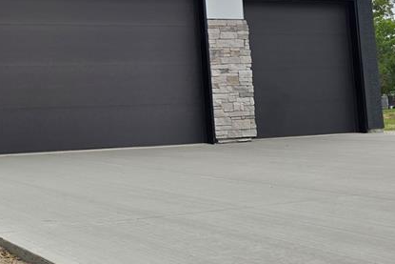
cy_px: 73
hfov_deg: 30.5
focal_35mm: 59
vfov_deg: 22.8
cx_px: -35
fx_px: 648
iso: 12
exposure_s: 1/339
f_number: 1.7
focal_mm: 6.3
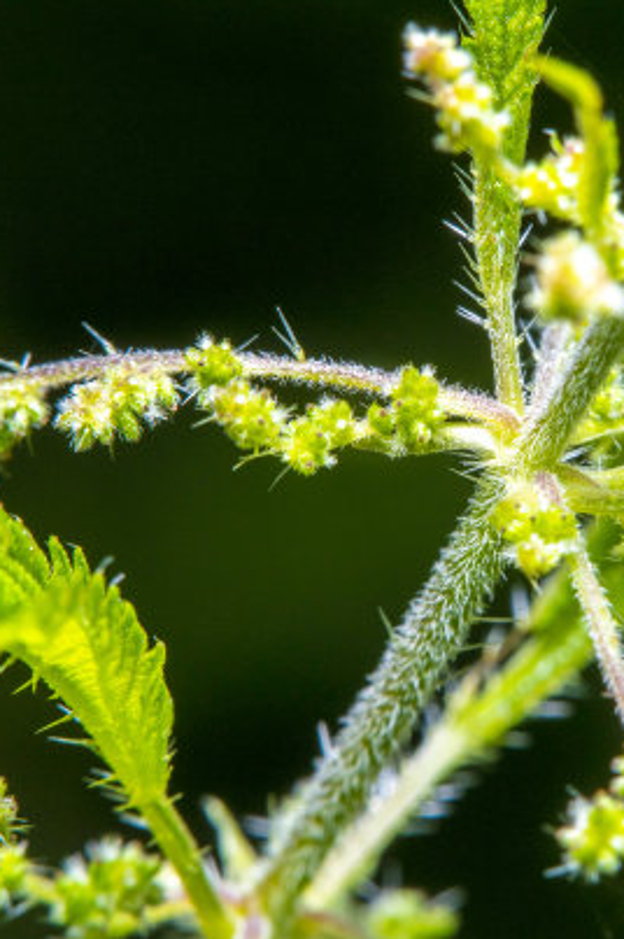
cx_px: 496
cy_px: 466
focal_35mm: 114
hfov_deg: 12.0
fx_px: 2969
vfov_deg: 18.0
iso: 100
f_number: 18
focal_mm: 50
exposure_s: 1/320
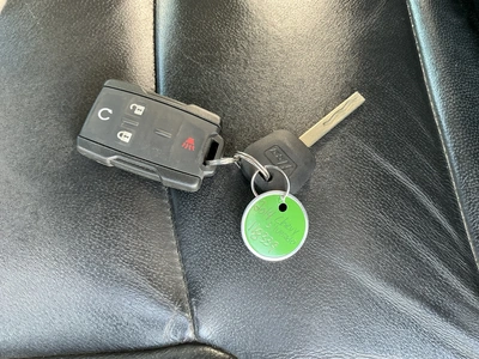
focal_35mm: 28
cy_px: 180
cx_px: 240
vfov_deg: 49.7
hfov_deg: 63.4
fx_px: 387
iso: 125
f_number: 1.8
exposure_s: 1/60
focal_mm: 3
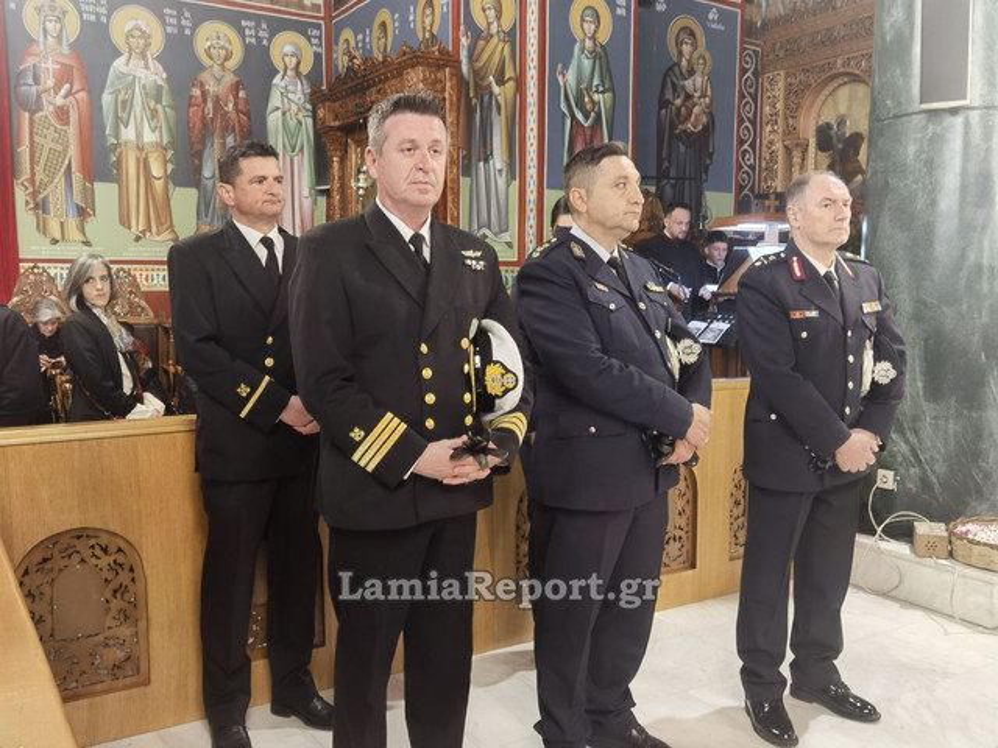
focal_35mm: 32
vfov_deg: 44.2
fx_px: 923
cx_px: 499
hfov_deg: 56.8
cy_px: 374
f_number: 1.9
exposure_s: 1/33.3
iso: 125
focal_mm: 6.71
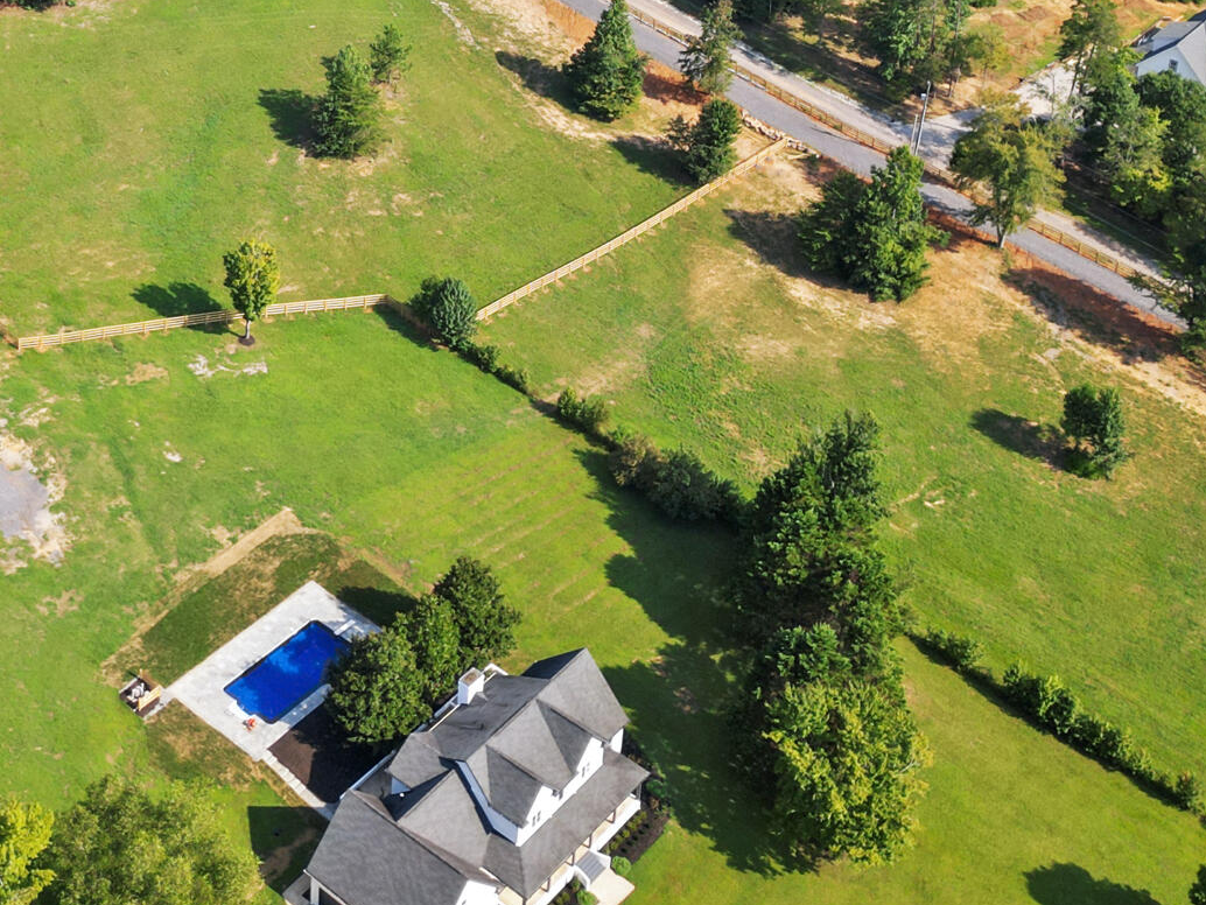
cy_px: -113
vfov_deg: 23.5
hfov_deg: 32.4
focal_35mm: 58
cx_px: 254
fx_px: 2021
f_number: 1.7
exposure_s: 1/30
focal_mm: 6.72
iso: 110
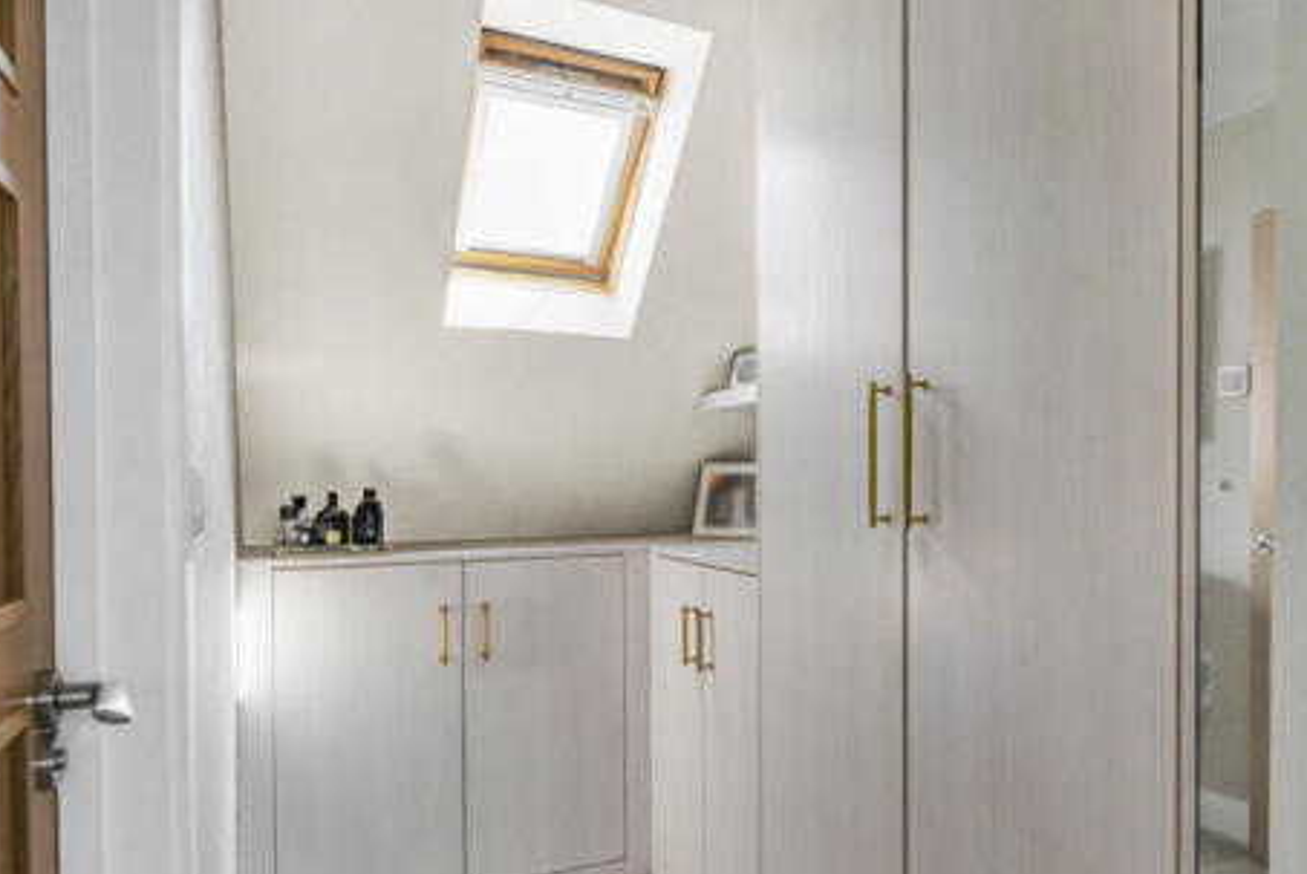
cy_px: 489
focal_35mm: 27
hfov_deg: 66.4
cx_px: 853
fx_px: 971
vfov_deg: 48.4
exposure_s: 1/160
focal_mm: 18.5
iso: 640
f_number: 8
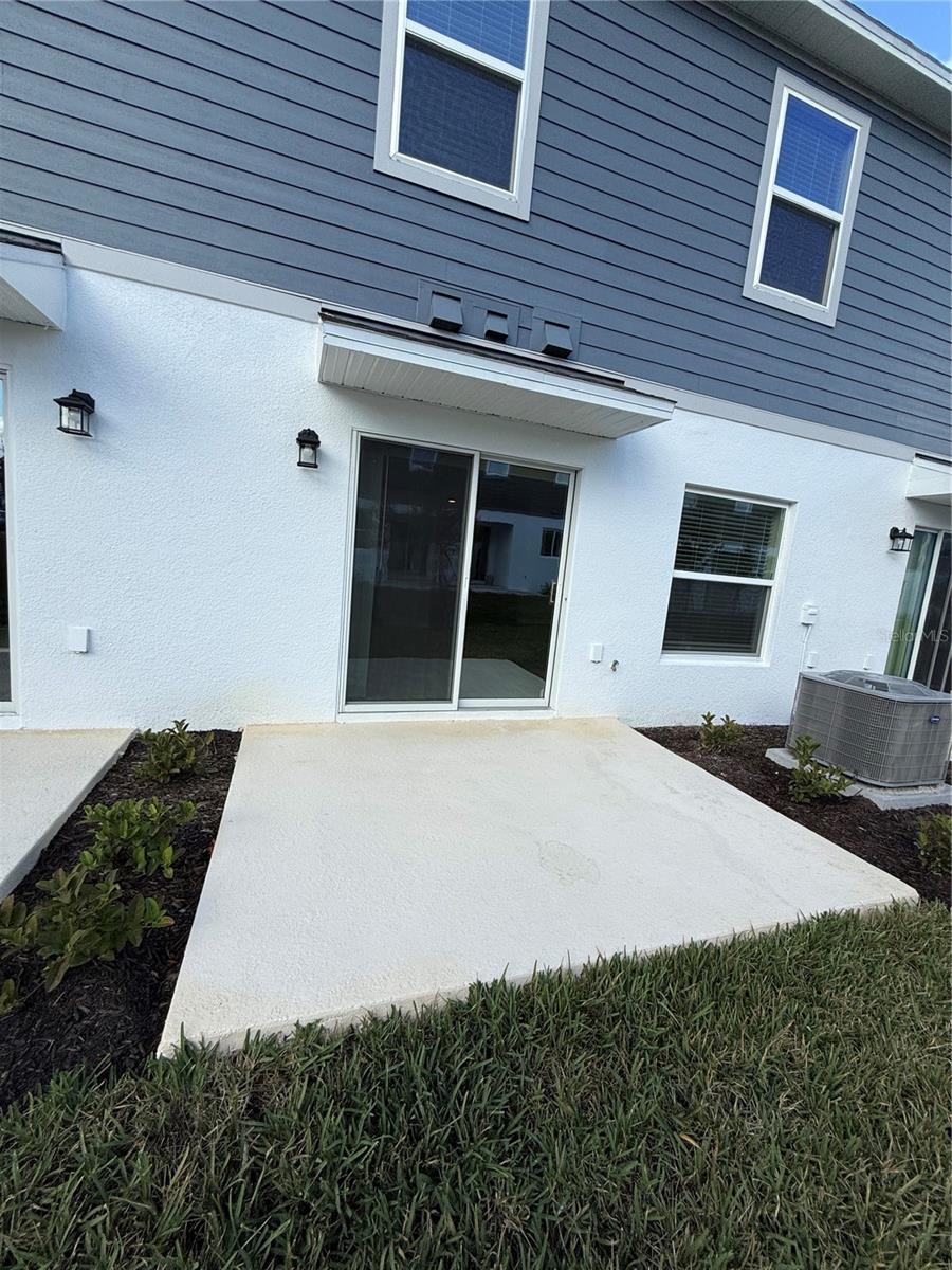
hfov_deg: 85.7
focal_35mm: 14
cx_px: 476
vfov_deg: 102.1
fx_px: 513
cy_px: 635
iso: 50
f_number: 2.2
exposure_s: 1/985
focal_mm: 2.22
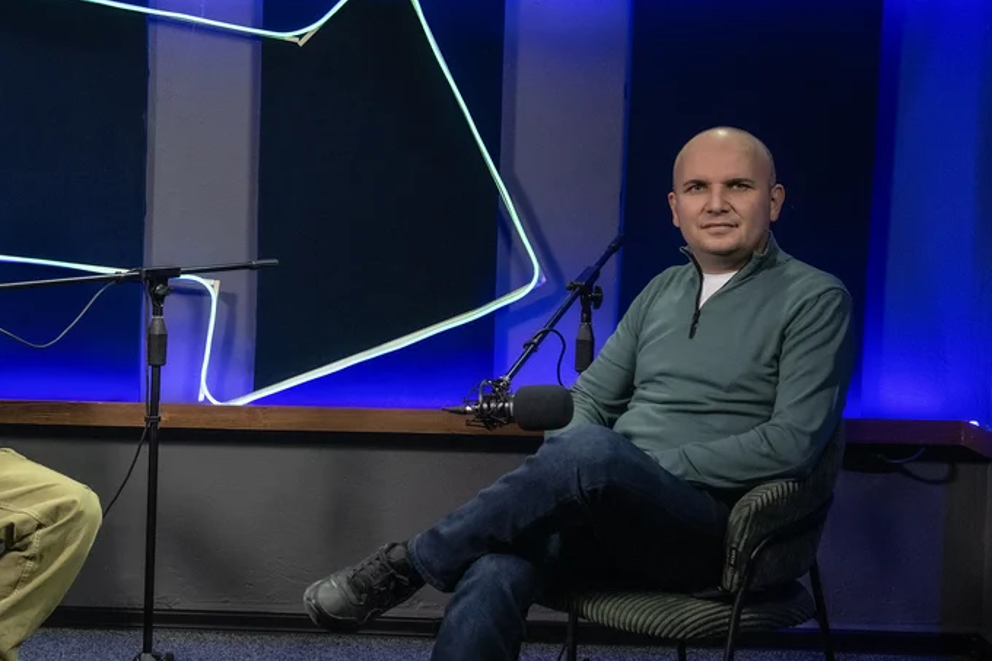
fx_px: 1598
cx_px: 158
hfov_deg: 33.2
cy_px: 339
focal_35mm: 58
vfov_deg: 23.4
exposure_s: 1/80
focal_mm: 34
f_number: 5
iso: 2000
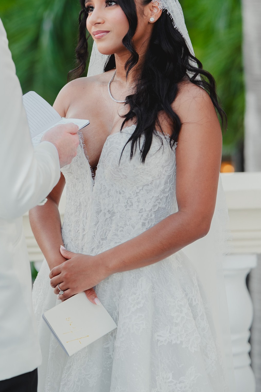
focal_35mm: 144
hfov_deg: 9.5
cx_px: 50
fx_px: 1566
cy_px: 104
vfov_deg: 14.2
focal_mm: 85
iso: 320
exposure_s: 1/160
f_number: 3.2
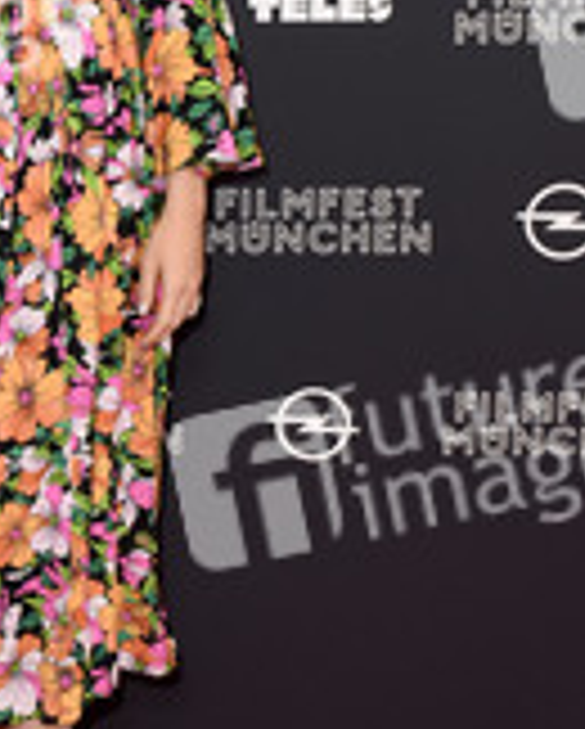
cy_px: 238
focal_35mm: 104
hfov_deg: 14.6
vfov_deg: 18.4
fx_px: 2247
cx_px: -9
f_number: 6.3
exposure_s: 1/125
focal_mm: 30
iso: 640
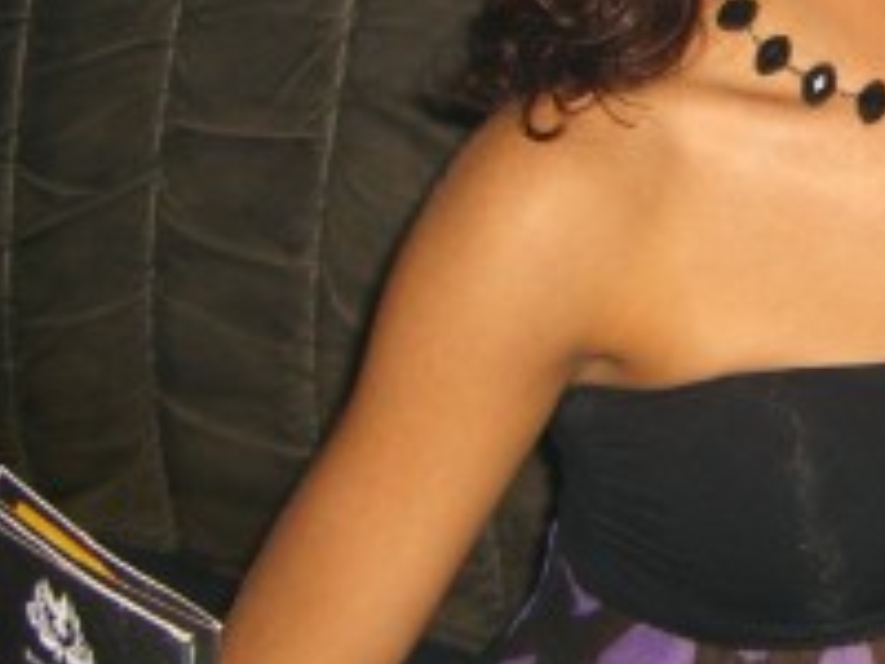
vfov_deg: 12.9
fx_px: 2915
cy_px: 58
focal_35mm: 114
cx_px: 1035
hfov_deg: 16.6
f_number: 2.8
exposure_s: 1/60
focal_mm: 7.9
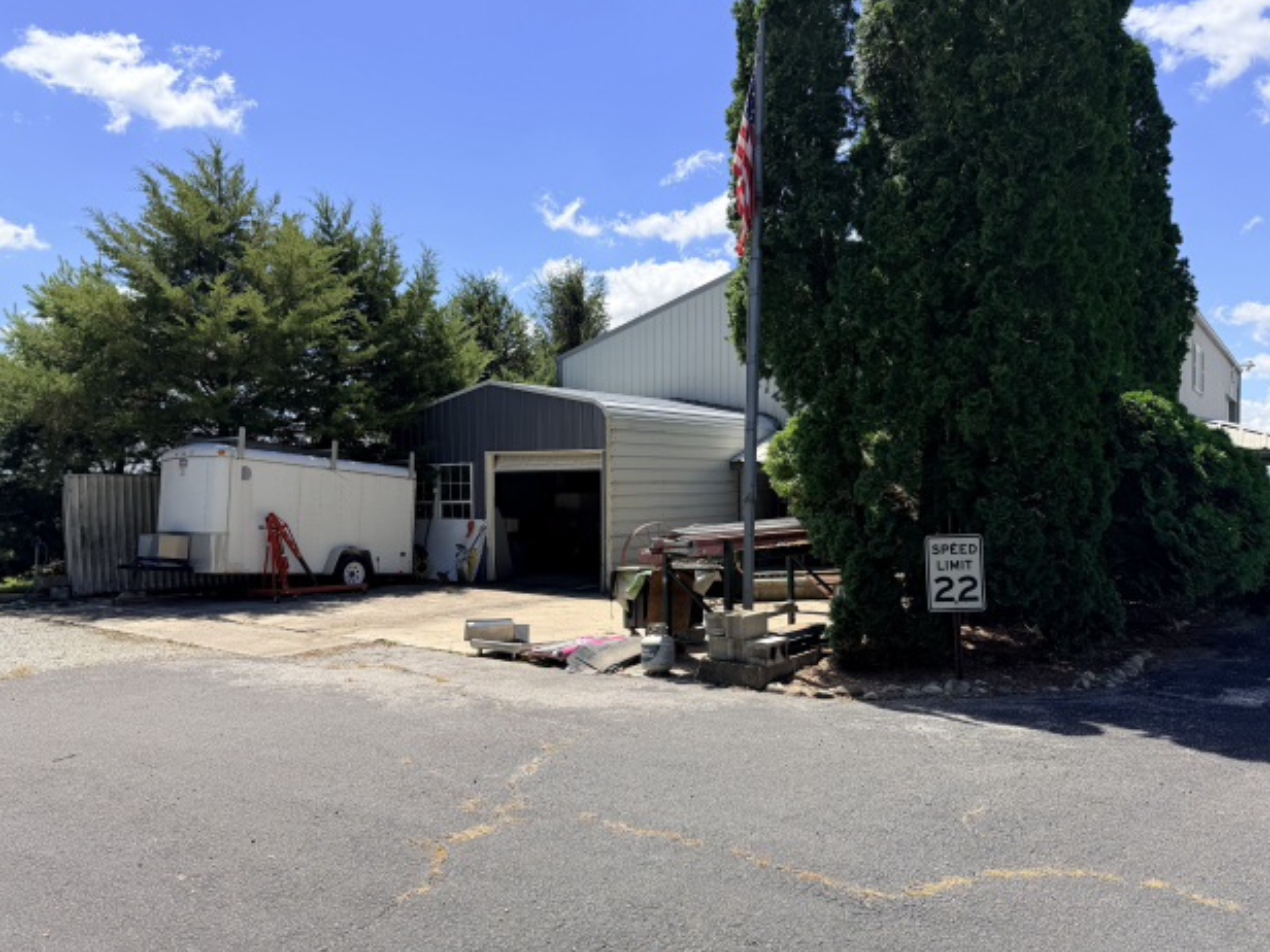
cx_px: 597
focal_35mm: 26
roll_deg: +0.4
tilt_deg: -0.8
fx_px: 954
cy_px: 497
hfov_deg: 67.2
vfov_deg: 53.0
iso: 80
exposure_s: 1/3425
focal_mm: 6.76
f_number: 1.78
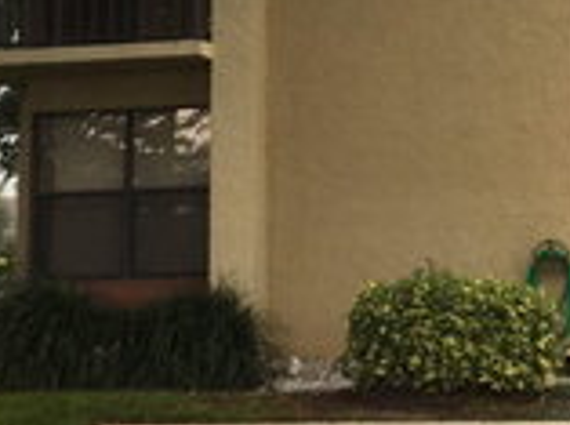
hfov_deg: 24.5
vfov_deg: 17.9
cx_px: 430
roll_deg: +4.0
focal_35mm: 79
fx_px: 1298
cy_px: -40
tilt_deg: +11.8
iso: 32
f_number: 2.2
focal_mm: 4.15
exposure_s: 1/120
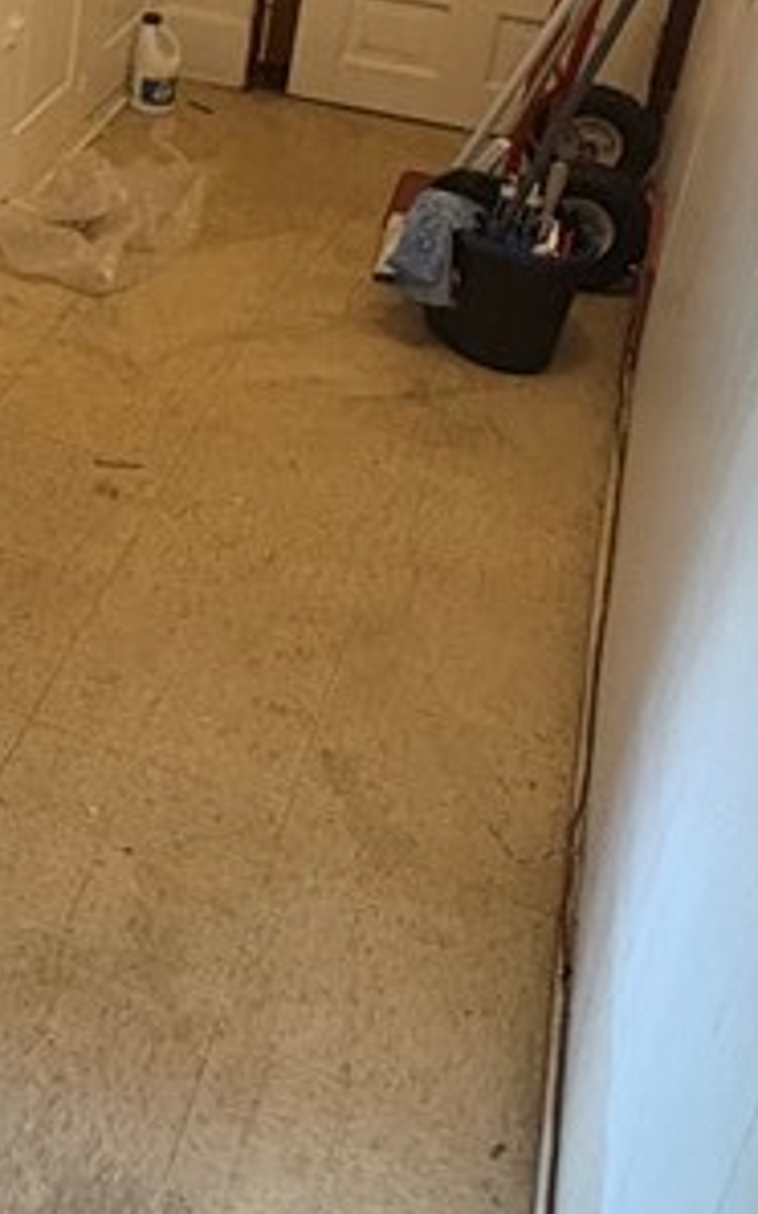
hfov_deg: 22.5
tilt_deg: -20.0
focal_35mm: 51
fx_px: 1687
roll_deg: -1.0
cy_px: 81
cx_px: -236
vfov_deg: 36.6
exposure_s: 1/60
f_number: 2.2
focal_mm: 2.22
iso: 500
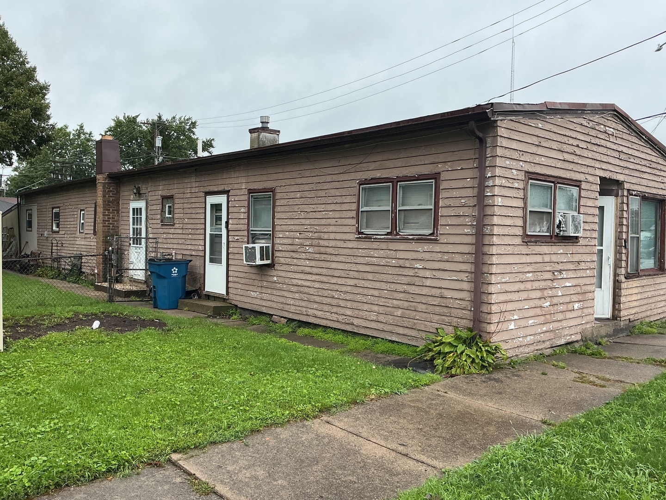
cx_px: 333
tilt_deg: -0.8
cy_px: 250
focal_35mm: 29
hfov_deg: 61.7
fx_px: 558
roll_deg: -1.5
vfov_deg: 48.2
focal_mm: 3
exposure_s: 1/397
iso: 25
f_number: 1.8
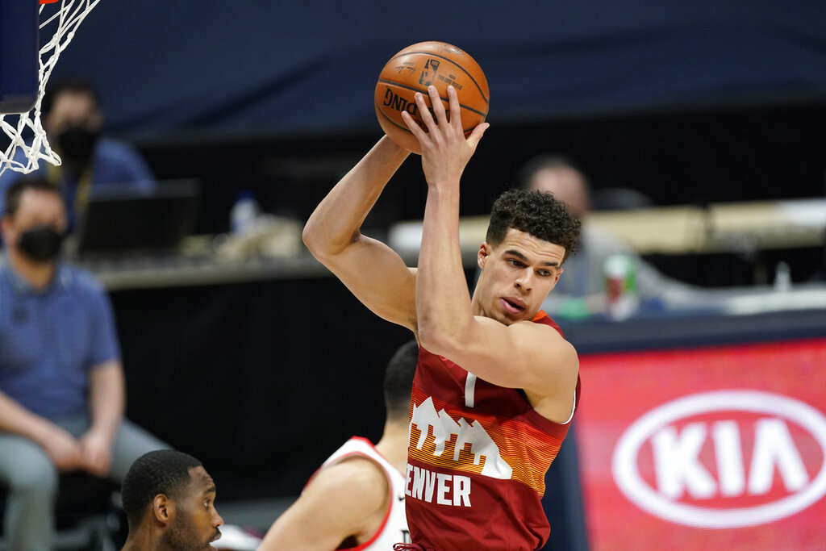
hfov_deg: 3.4
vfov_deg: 2.3
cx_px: 413
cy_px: 276
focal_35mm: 600
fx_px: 13768
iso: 5000
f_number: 4
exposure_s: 1/1600
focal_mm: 600
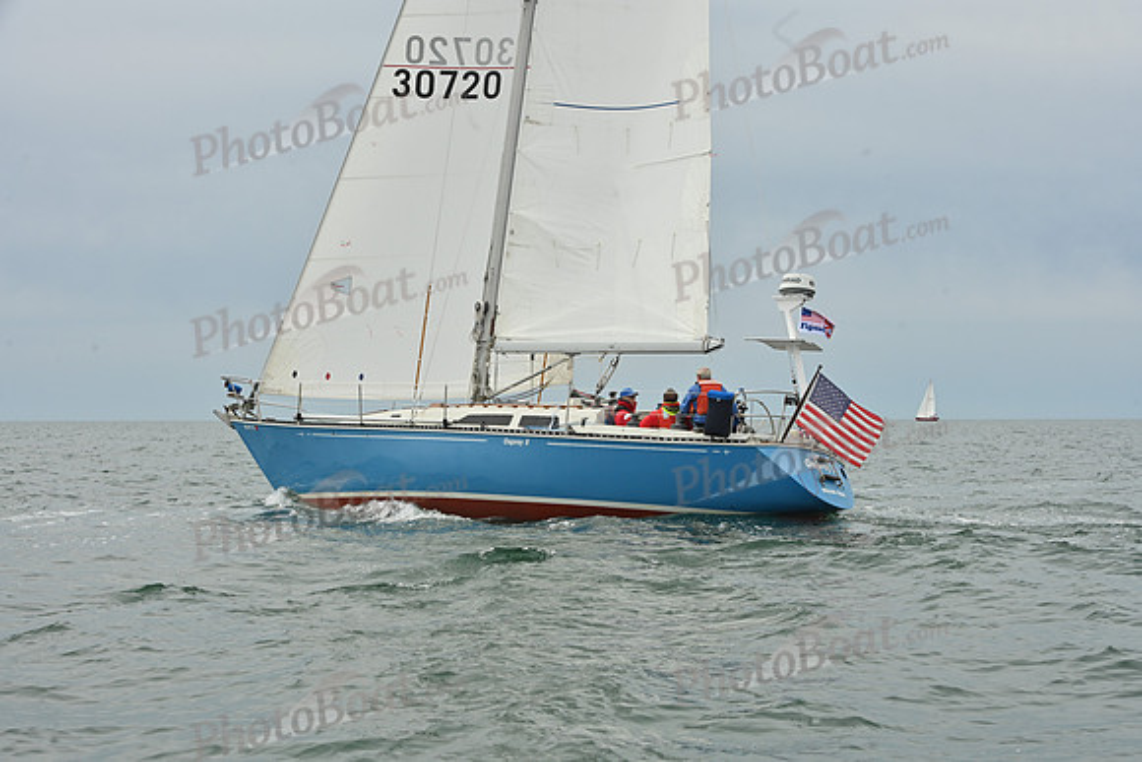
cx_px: 571
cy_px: 381
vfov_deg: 19.5
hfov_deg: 28.8
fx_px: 2221
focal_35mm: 70
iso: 320
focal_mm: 70
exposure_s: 1/800
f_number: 10
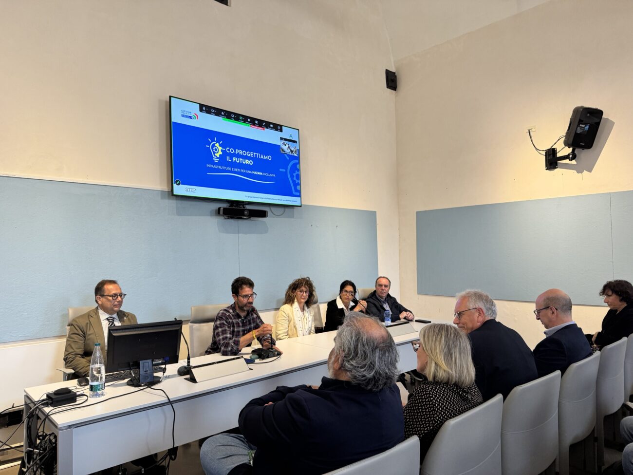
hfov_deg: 71.6
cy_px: 238
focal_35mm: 24
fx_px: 439
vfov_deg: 56.8
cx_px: 316
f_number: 1.78
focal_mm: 6.76
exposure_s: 1/76
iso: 200
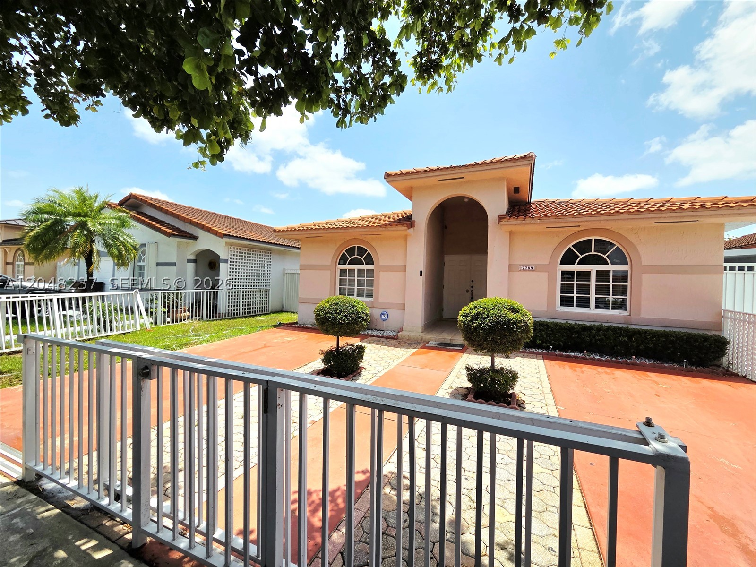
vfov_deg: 89.9
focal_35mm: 13
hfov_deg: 106.2
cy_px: 284
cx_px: 378
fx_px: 284
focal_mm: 2.2
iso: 50
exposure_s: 1/2500
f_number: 2.2
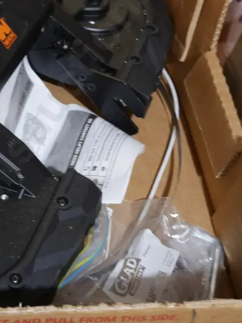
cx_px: 56
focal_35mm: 78
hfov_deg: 18.8
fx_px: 727
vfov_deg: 24.9
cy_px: 103
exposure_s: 1/60
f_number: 4.7
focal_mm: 22
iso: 640
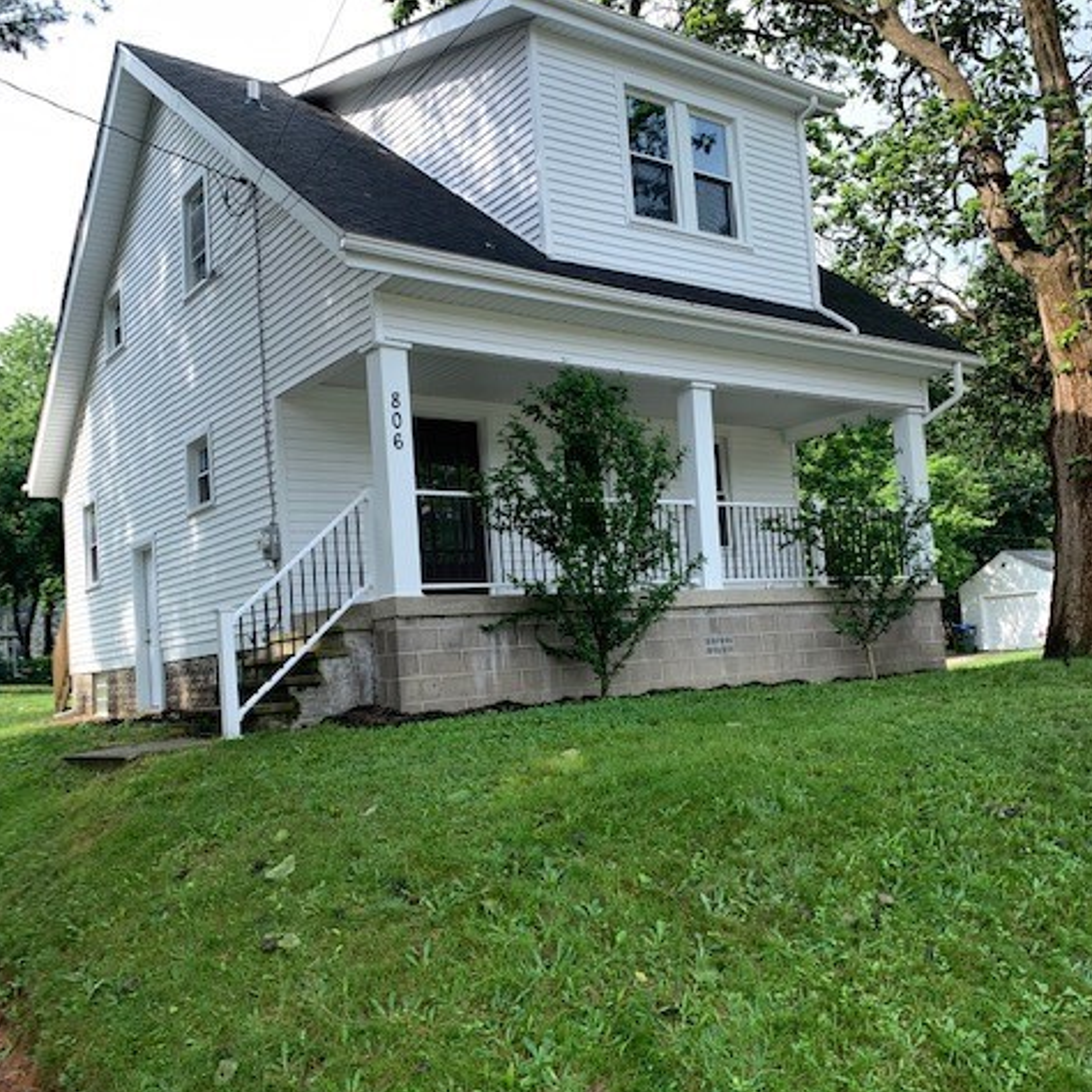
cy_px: 564
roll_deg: +3.9
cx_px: 548
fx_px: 1106
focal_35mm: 31
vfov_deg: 52.5
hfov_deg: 52.5
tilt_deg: +5.7
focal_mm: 4.25
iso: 25
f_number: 1.8
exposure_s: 1/749
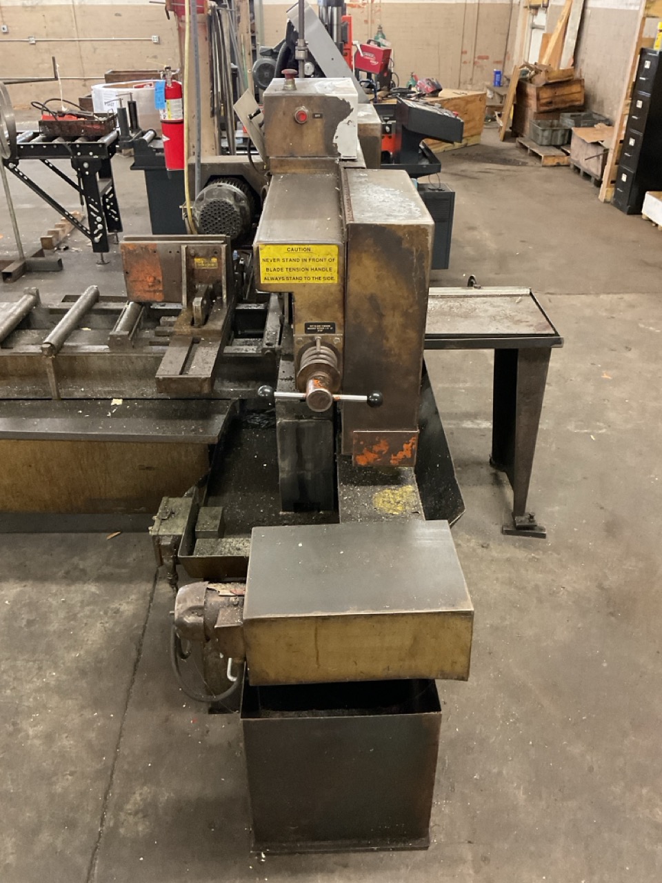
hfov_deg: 48.2
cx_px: 331
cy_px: 442
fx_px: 739
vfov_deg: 61.7
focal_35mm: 29
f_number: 1.8
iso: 500
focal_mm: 3
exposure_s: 1/30
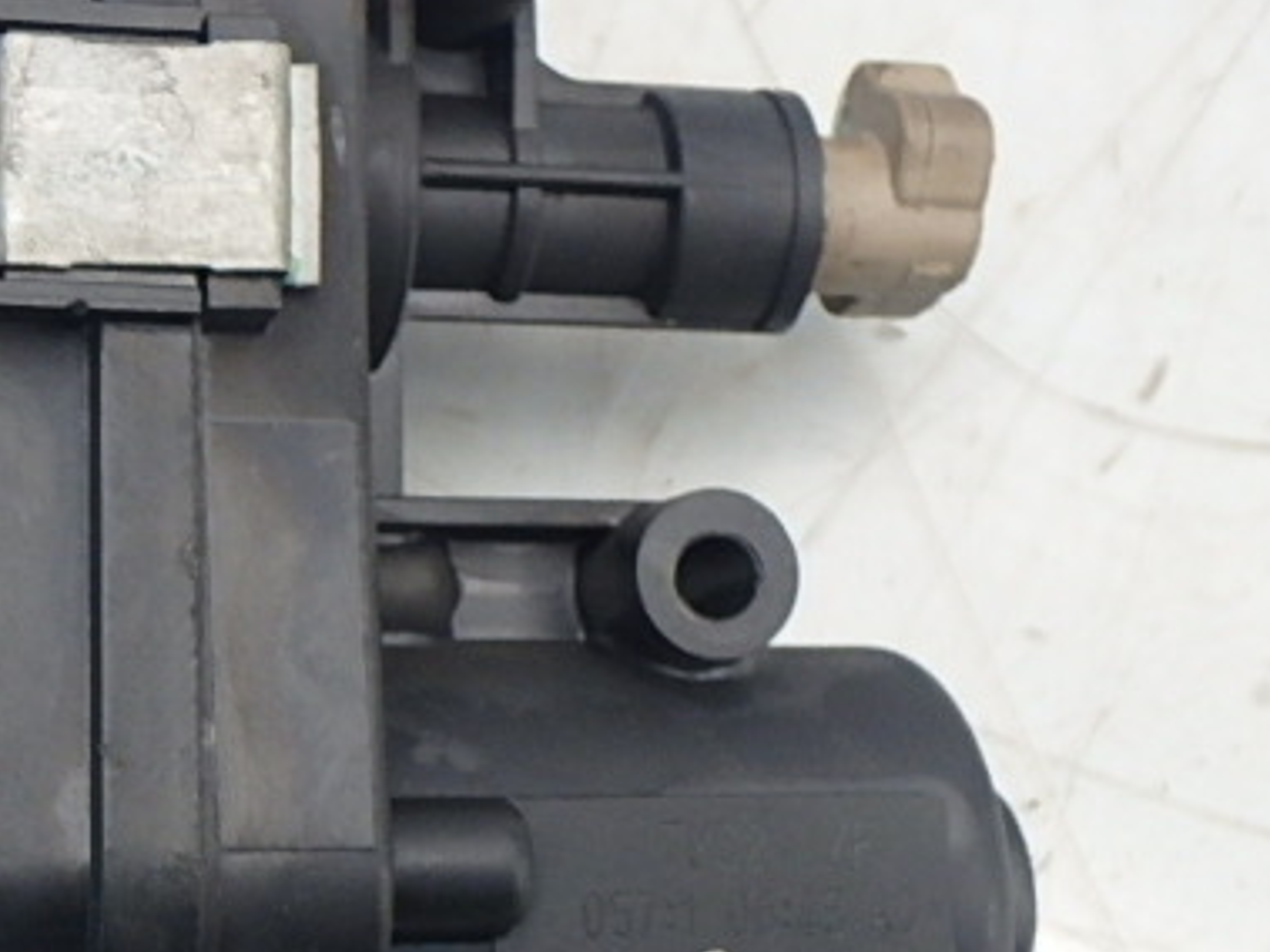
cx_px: 372
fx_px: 2604
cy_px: 556
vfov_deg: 20.7
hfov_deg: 27.2
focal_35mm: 71
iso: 500
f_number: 5.2
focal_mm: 7.5
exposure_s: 1/40
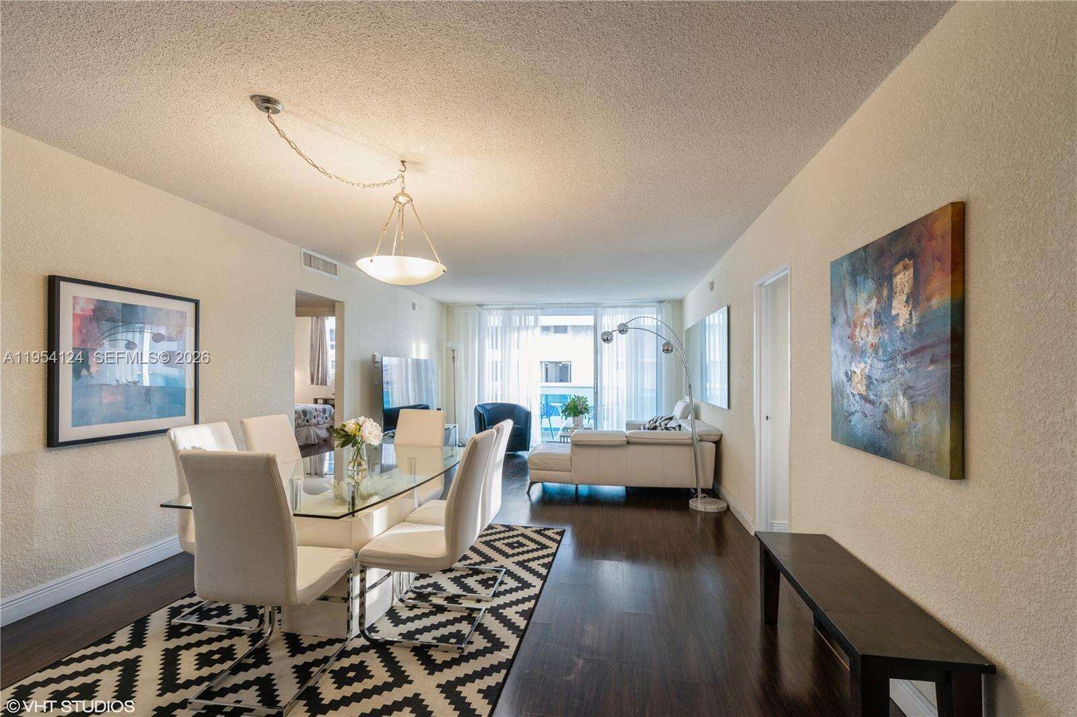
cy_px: 358
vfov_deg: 73.7
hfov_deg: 96.7
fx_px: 479
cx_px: 538
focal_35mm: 16
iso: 250
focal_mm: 16
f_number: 8
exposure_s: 1/5
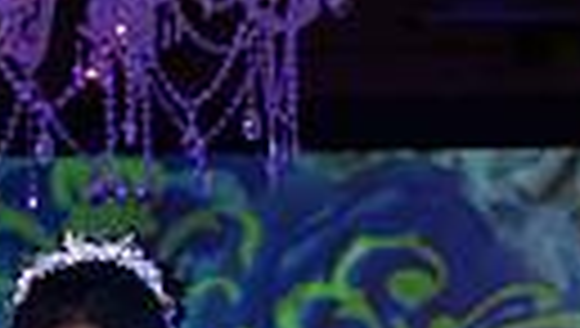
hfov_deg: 6.4
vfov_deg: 3.5
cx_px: 169
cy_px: 1006
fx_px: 5160
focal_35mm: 335
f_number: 5.6
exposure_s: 1/400
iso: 2000
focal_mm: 92
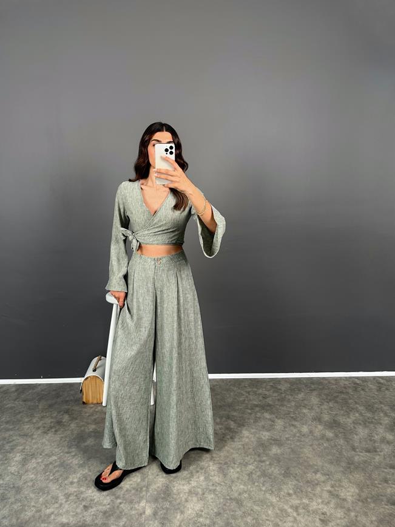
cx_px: 185
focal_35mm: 26
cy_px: 243
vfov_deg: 67.2
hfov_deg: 53.0
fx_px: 396
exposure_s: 1/121
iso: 100
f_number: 1.78
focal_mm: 6.86
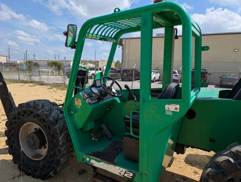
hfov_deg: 71.5
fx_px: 167
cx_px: 120
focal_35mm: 24
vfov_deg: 56.9
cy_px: 91
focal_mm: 6.9
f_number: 1.68
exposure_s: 1/1443
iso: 21
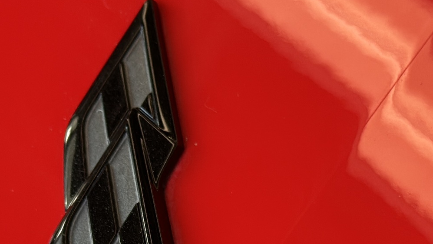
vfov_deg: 7.9
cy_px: 388
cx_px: 222
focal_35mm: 151
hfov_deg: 14.2
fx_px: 1734
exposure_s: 1/120
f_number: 1.78
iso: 80
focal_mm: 6.86
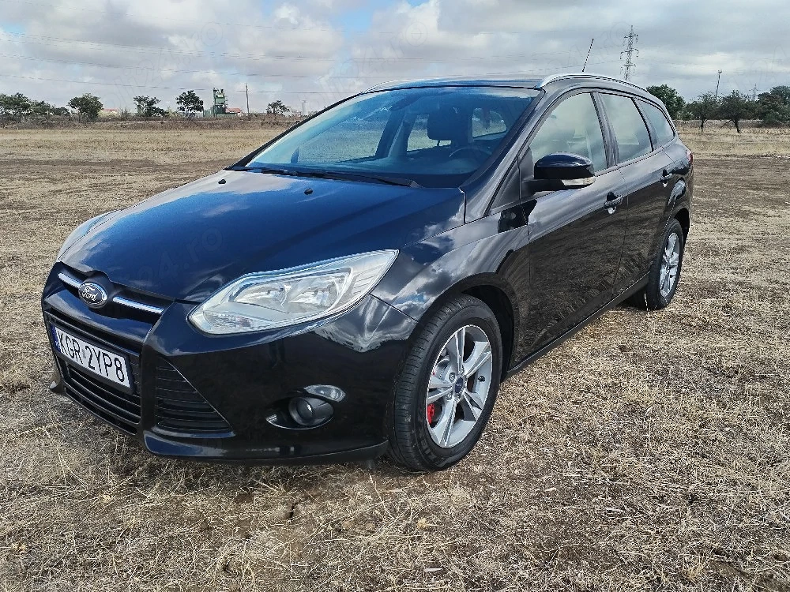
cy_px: 296
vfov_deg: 53.1
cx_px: 395
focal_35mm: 26
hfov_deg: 67.3
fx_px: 593
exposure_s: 1/833
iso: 100
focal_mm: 4.75
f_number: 1.8
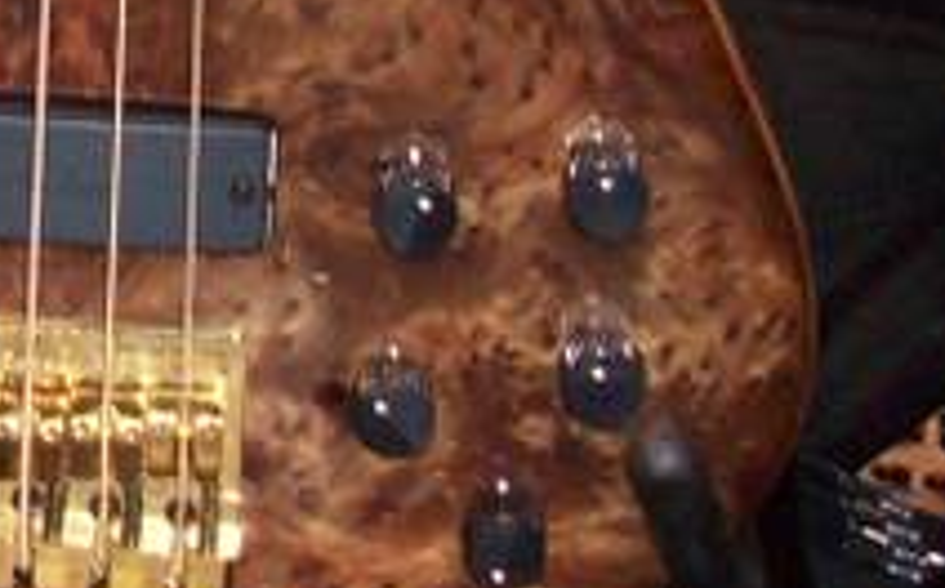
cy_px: -432
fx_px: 3808
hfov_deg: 12.8
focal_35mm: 148
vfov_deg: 8.5
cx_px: -771
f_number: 2.8
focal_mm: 6.2
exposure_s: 1/45
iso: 160
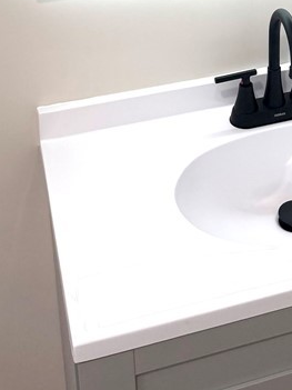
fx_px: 788
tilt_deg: -15.8
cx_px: 265
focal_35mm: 70
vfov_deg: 24.7
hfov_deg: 20.6
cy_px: -99
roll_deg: +0.3
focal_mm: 6.76
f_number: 1.78
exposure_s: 1/226
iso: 160
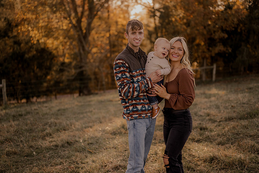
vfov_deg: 27.0
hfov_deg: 39.6
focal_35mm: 50
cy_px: 86
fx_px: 360
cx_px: 130
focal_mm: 50
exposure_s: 1/1600
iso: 250
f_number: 1.8
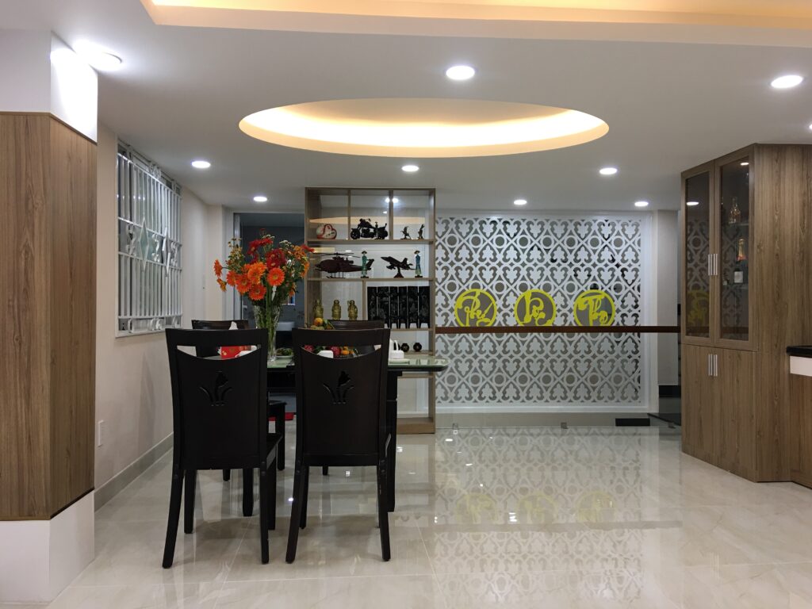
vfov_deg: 48.2
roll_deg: +0.2
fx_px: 680
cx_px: 406
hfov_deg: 61.7
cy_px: 304
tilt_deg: +0.1
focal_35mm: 29
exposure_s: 1/17
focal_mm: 4.15
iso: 40
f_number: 2.2
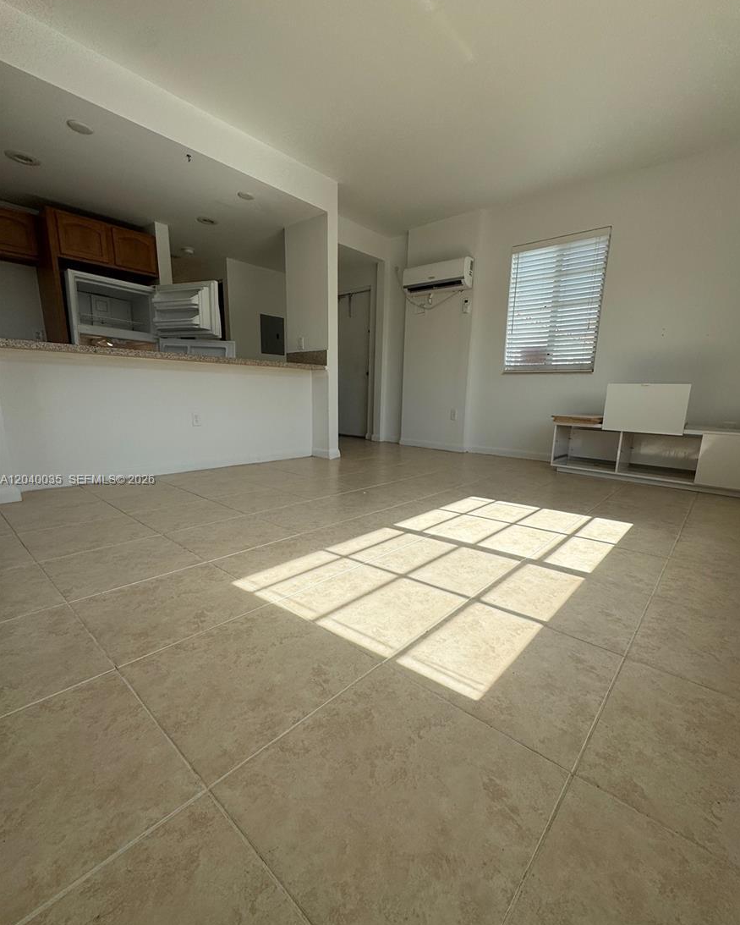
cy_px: 481
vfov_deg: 96.7
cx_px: 379
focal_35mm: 15
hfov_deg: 84.0
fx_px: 410
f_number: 2.2
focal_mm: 2.22
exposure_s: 1/932
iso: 50
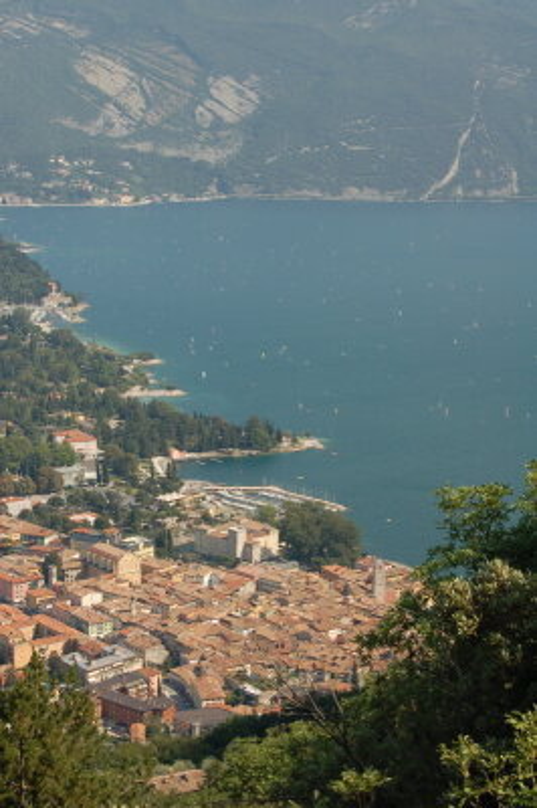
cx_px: 268
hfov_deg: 16.5
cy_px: 404
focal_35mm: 82
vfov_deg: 24.6
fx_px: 1849
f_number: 10
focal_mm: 55
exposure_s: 1/250
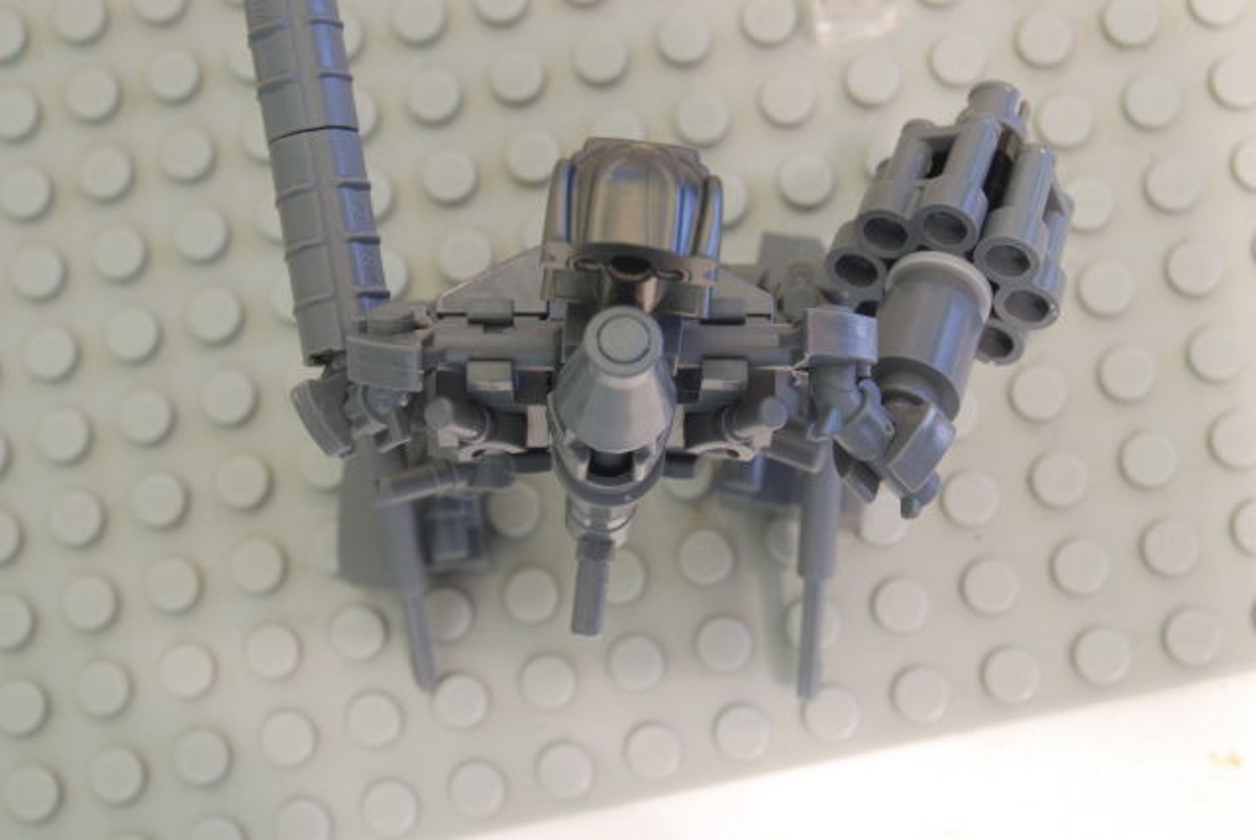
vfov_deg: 16.6
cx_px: 628
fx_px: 2881
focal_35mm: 82
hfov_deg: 24.6
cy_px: 420
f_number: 18
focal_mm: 55
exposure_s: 20
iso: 100
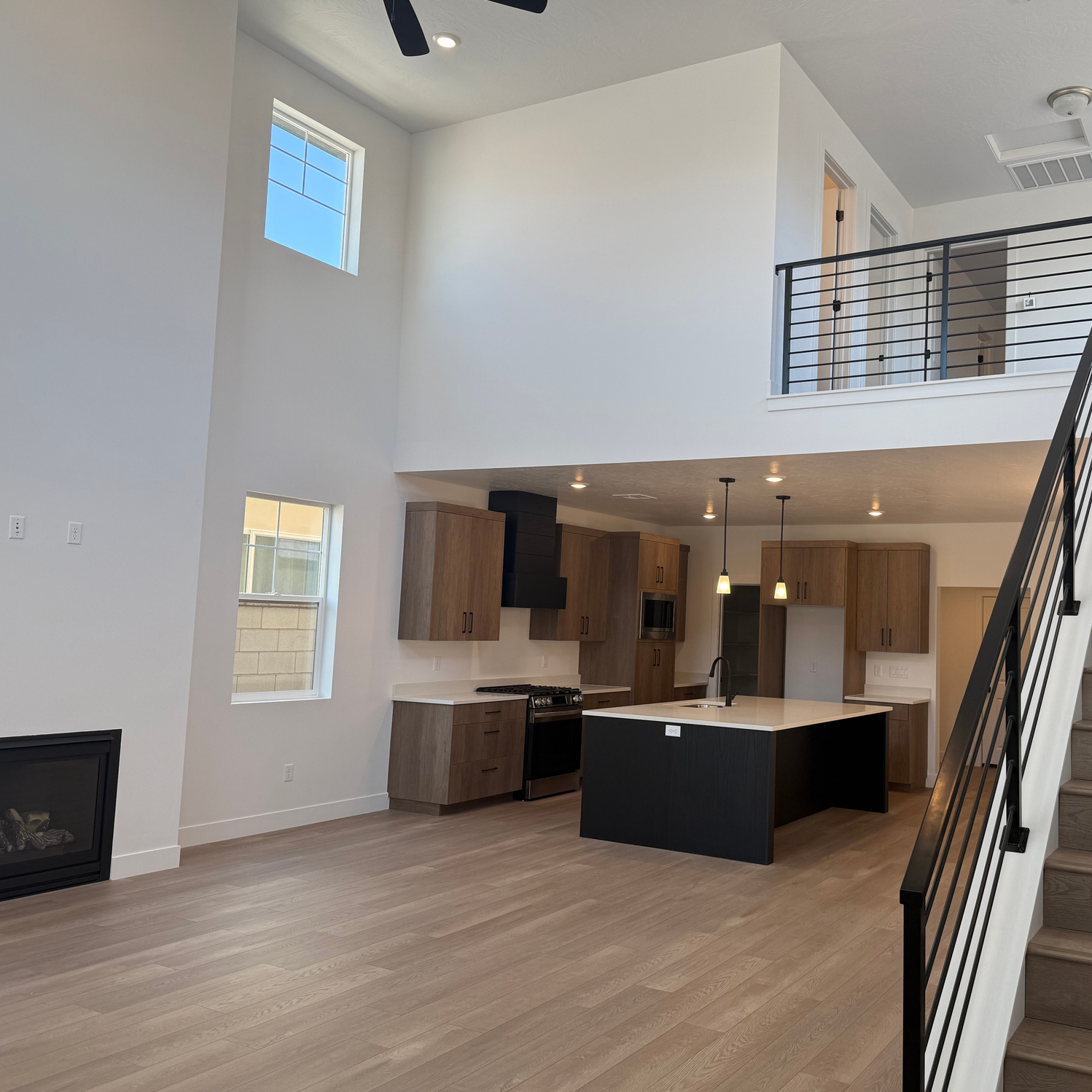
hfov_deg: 54.8
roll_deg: -2.0
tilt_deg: +6.0
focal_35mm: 29
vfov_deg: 55.6
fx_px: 1035
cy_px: 547
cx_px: 698
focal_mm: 6.76
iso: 64
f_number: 1.78
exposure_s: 1/185
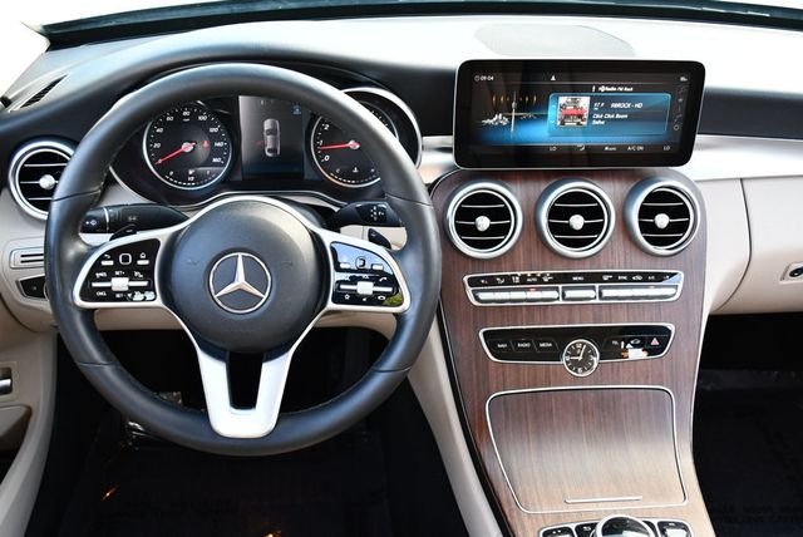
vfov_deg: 36.9
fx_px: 804
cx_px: 402
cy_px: 268
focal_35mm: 36
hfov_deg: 53.1
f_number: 3.5
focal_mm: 18
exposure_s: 1/200
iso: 800
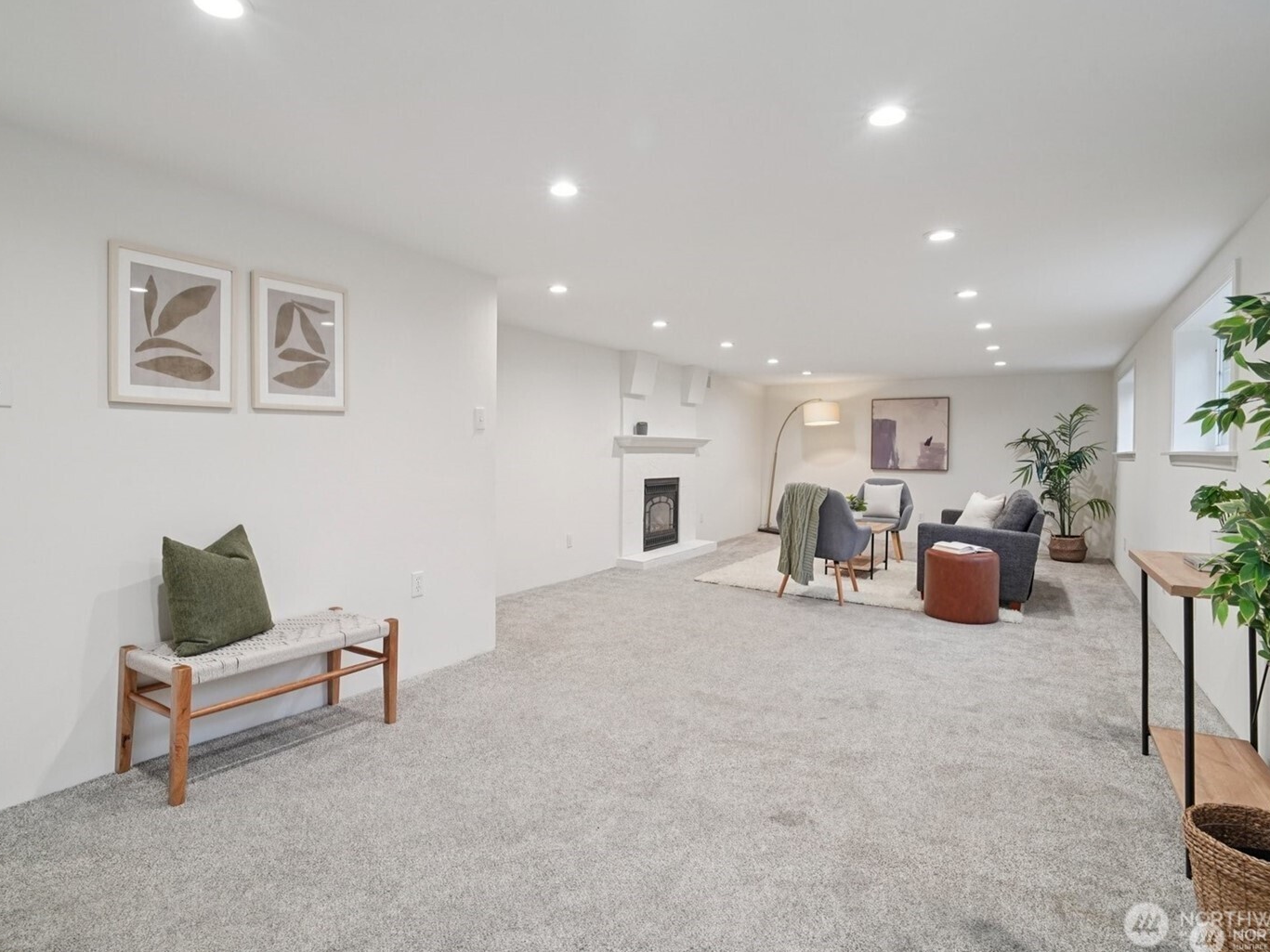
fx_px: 660
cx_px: 596
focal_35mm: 18
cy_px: 463
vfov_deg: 71.6
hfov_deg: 87.7
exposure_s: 1/30
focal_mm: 16
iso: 1600
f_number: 8
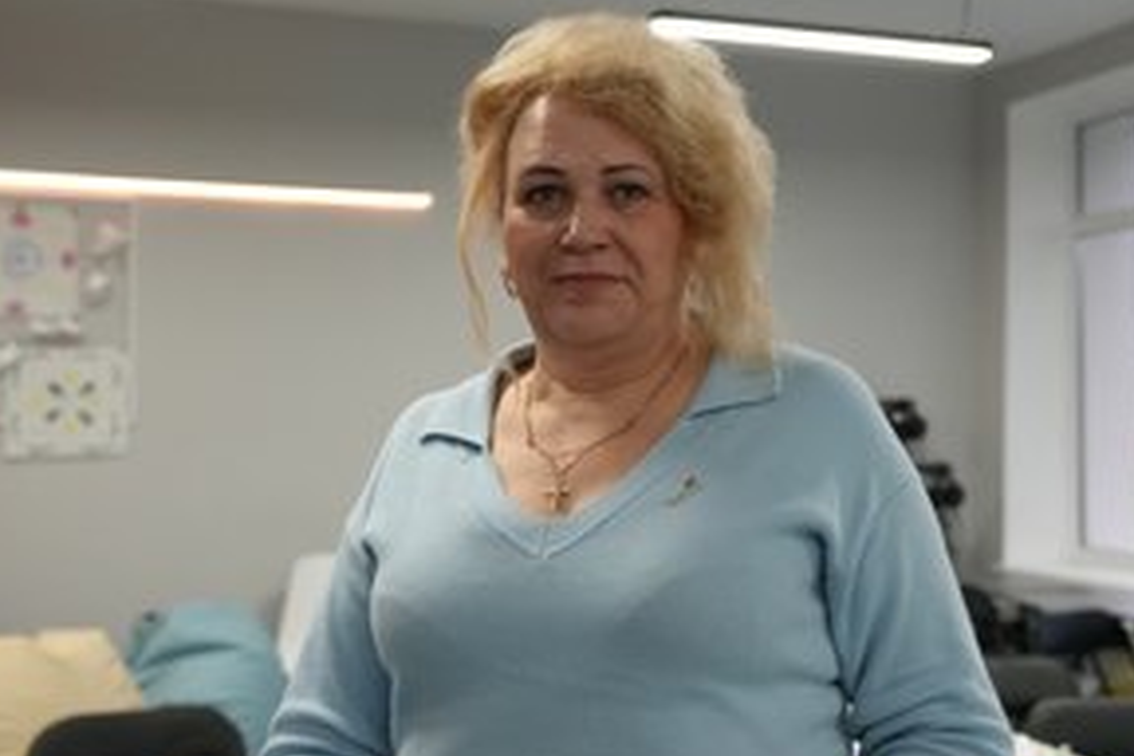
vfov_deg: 27.0
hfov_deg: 39.4
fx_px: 1575
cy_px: 392
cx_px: 677
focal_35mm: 50
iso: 5000
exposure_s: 1/160
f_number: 4
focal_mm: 36
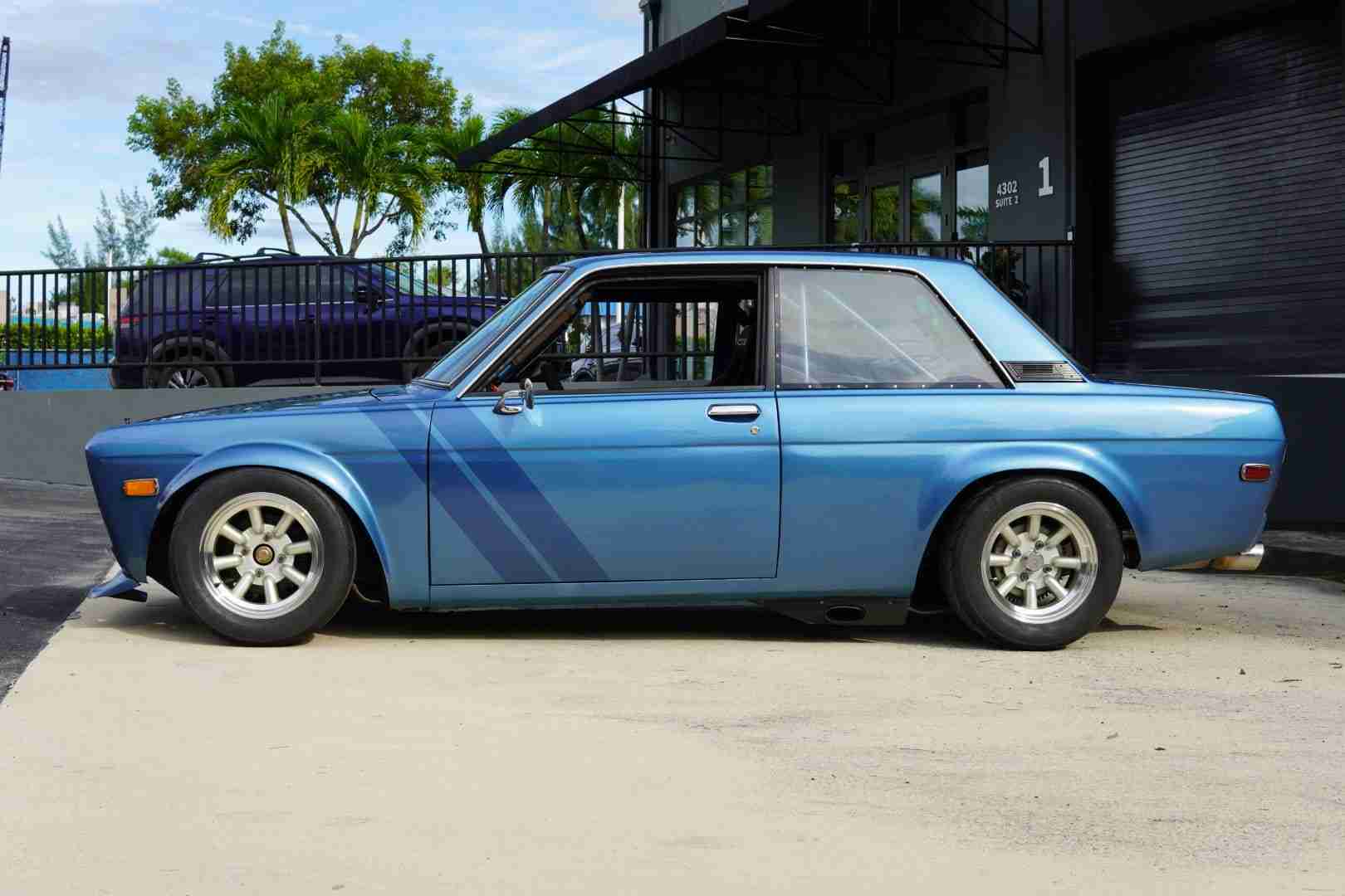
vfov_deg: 29.9
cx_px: 672
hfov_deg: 43.6
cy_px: 448
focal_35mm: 45
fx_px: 1681
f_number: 6.3
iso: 100
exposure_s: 1/100
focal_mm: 30
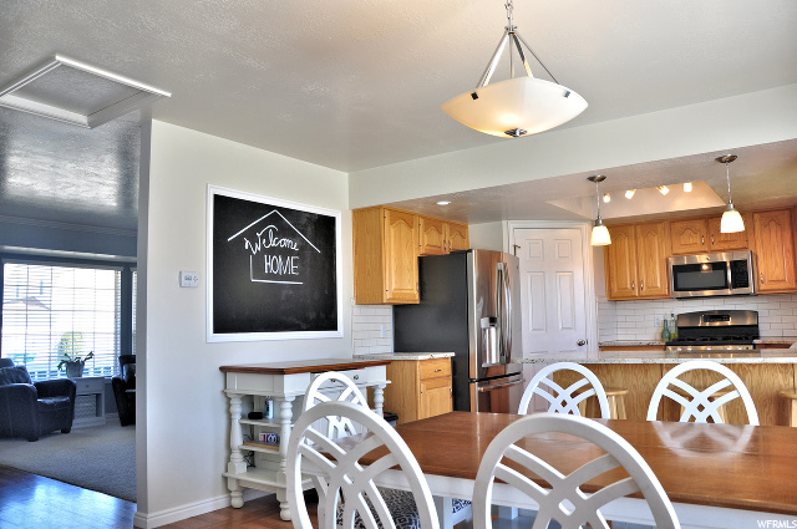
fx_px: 597
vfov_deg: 47.8
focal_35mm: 27
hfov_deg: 67.4
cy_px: 264
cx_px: 398
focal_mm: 18
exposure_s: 1/80
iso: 320
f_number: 5.6
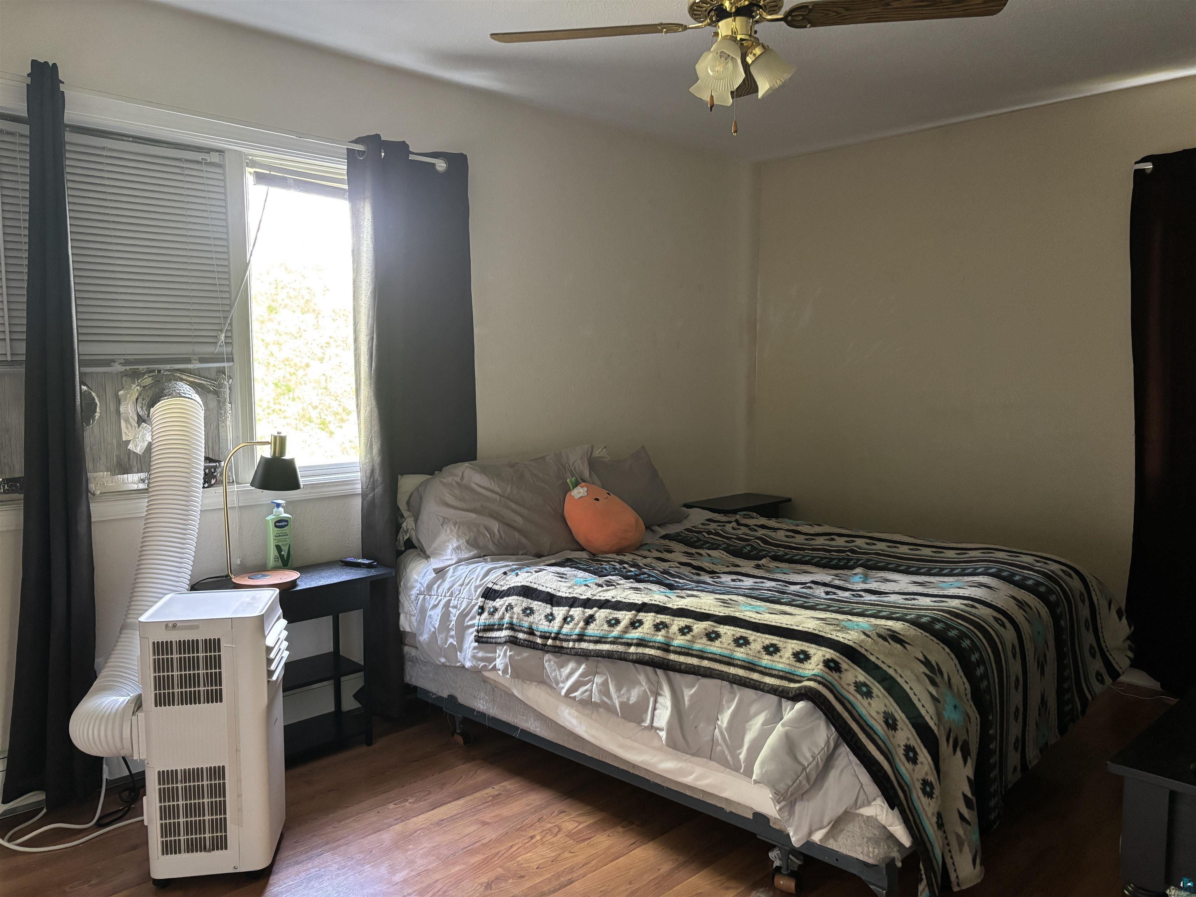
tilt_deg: -5.3
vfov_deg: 53.1
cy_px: 448
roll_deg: +0.1
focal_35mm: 26
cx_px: 598
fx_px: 898
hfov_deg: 67.3
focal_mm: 5.96
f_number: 1.6
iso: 500
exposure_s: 1/40
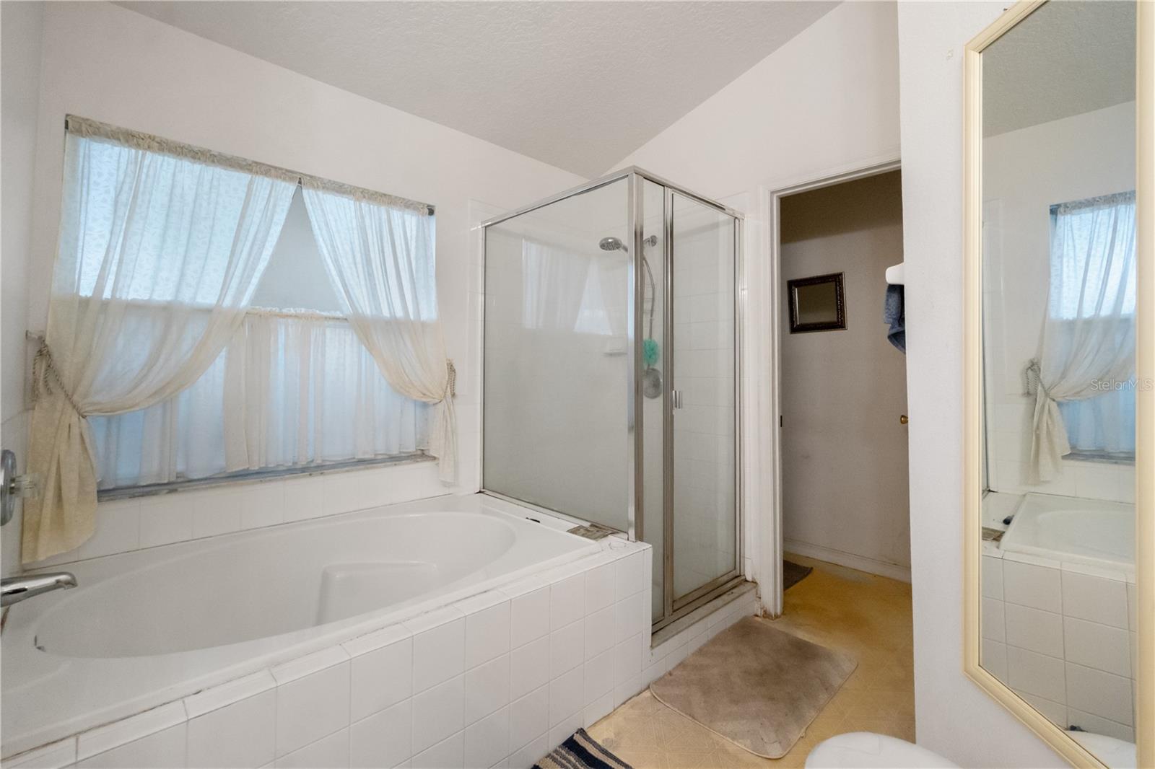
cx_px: 578
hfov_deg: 100.4
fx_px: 481
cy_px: 384
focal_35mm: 15
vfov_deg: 77.3
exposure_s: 1/30
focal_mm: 10
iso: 6400
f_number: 9
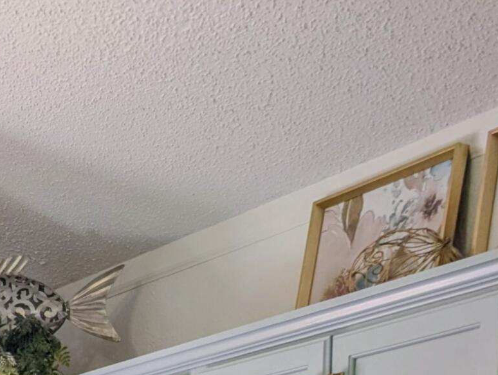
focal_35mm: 93
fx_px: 1340
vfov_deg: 13.8
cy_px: 726
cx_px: -392
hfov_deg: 17.3
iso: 26
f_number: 1.68
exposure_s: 1/108
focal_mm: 6.9
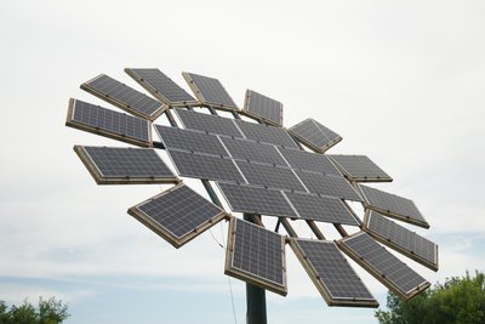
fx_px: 674
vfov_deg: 27.0
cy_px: 162
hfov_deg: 39.6
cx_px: 242
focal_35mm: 50
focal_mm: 50
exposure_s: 1/125
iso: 125
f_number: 2.8
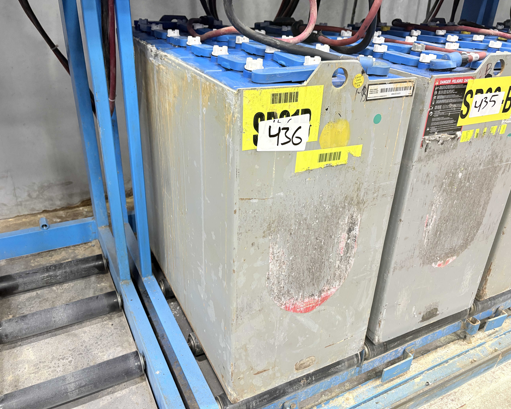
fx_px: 423
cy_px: 203
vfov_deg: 51.5
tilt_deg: -28.6
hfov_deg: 62.2
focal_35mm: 28
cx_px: 271
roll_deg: -3.3
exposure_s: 1/60
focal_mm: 5.96
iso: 250
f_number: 1.6
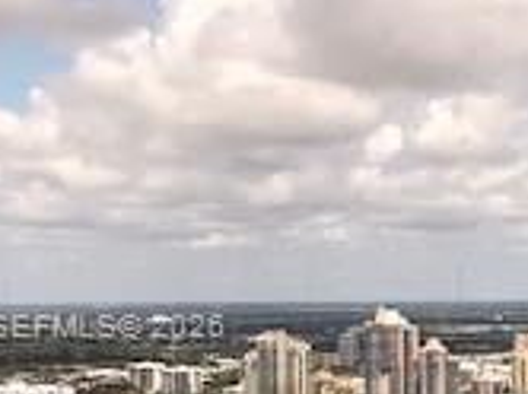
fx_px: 1645
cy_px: 327
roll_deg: -0.2
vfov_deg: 13.6
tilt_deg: -1.5
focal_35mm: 108
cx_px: 808
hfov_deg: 16.5
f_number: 1.8
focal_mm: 3.99
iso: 25
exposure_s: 1/8000
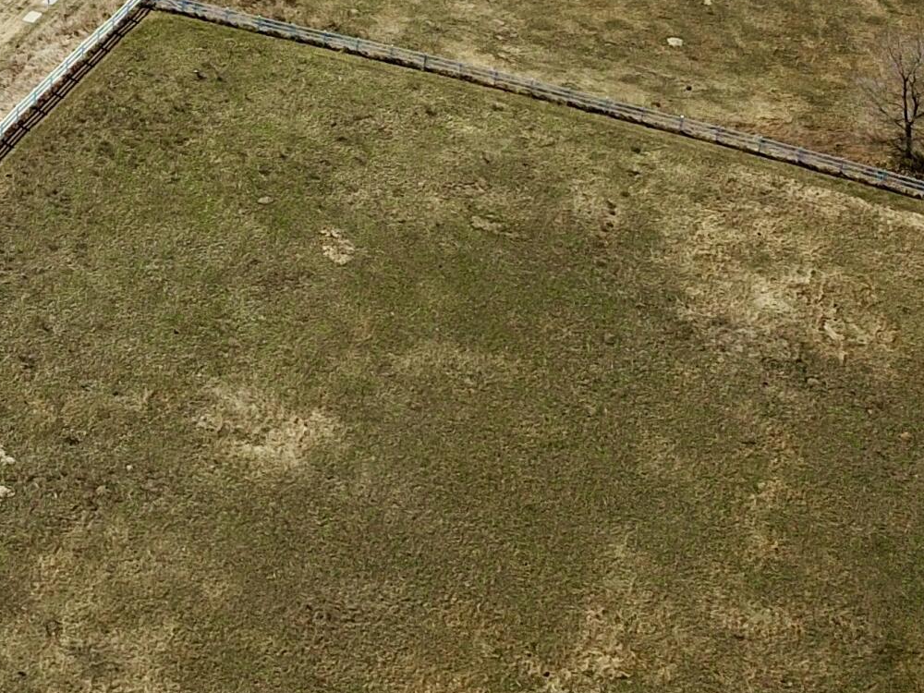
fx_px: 2082
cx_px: -255
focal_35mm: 78
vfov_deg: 17.2
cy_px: -332
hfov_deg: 22.5
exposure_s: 1/2398
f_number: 2.2
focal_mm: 4.7
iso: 100
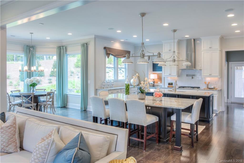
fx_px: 190
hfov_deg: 65.5
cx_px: 122
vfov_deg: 46.4
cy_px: 82
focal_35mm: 28
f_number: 8
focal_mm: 28
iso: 400
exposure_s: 1/15
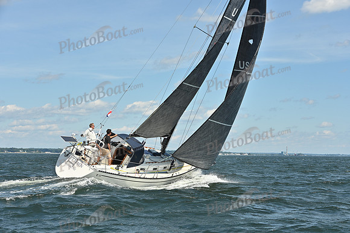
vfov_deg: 19.5
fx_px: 681
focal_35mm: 70
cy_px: 116
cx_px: 175
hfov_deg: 28.8
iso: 250
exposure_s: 1/1250
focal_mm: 70
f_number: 8
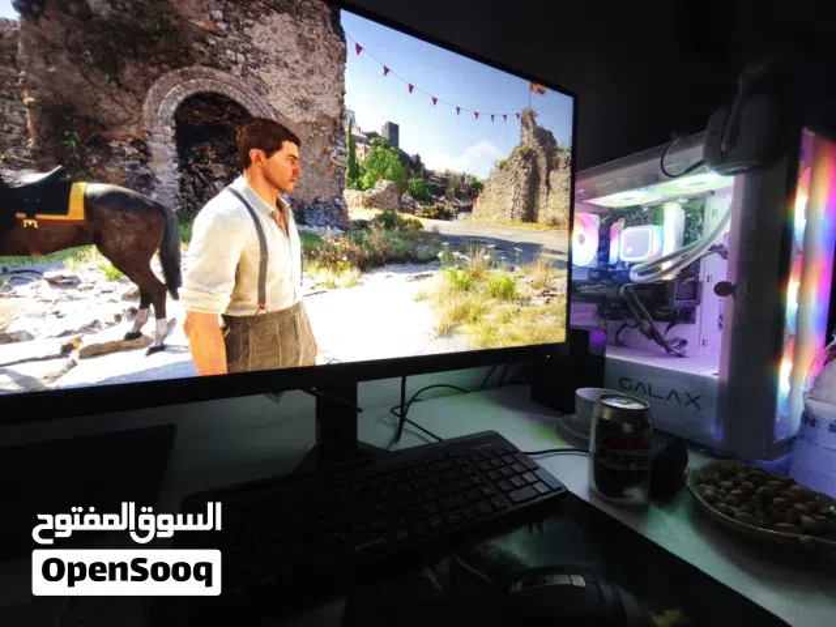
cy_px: 314
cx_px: 418
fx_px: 362
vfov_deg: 81.7
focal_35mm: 15
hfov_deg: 98.2
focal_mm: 1.91
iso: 500
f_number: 2.2
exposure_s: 1/33.3
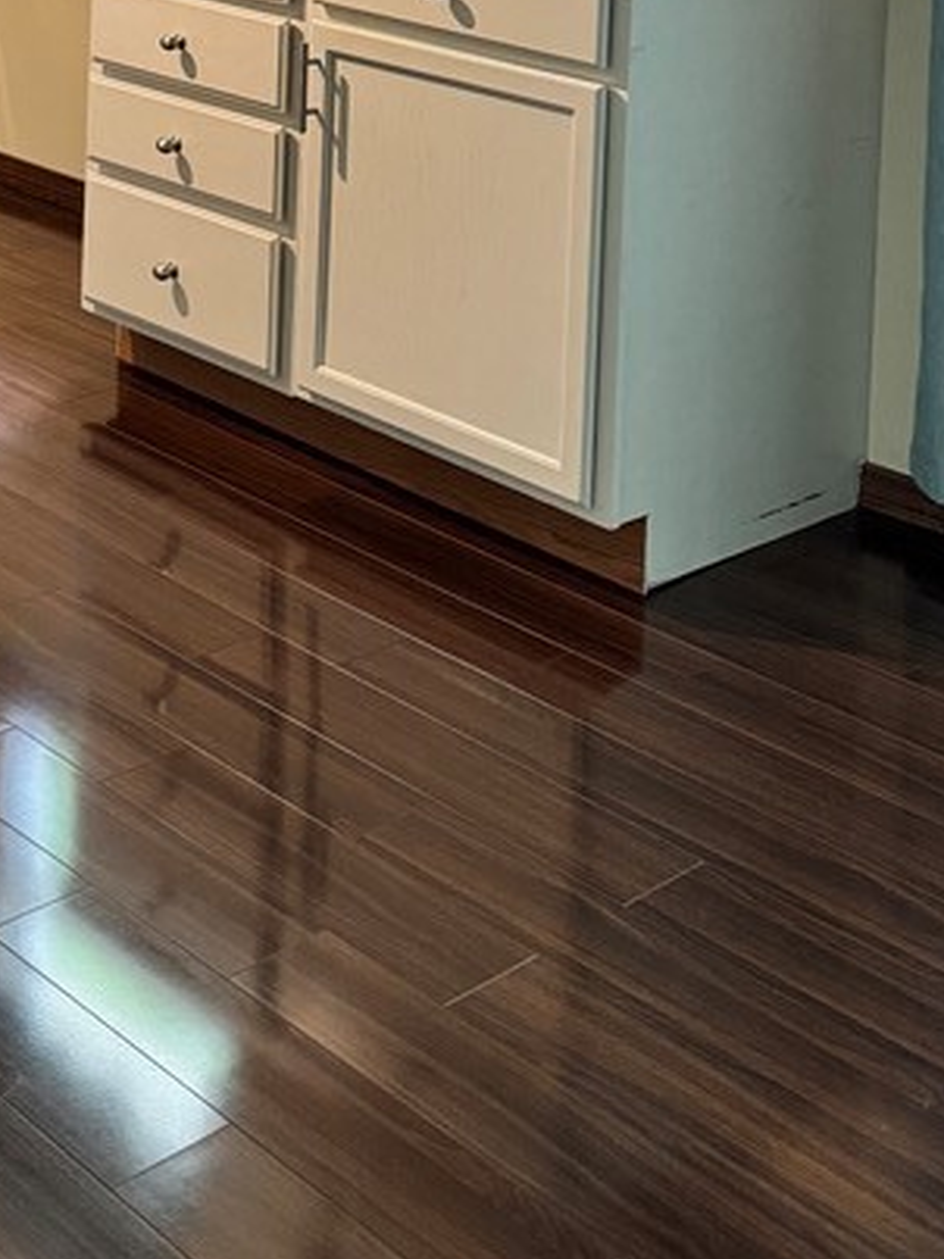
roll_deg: -1.2
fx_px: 2219
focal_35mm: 61
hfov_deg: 23.6
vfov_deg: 27.9
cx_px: 156
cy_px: -241
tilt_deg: -3.2
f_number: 1.78
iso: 320
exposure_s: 1/60
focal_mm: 6.76
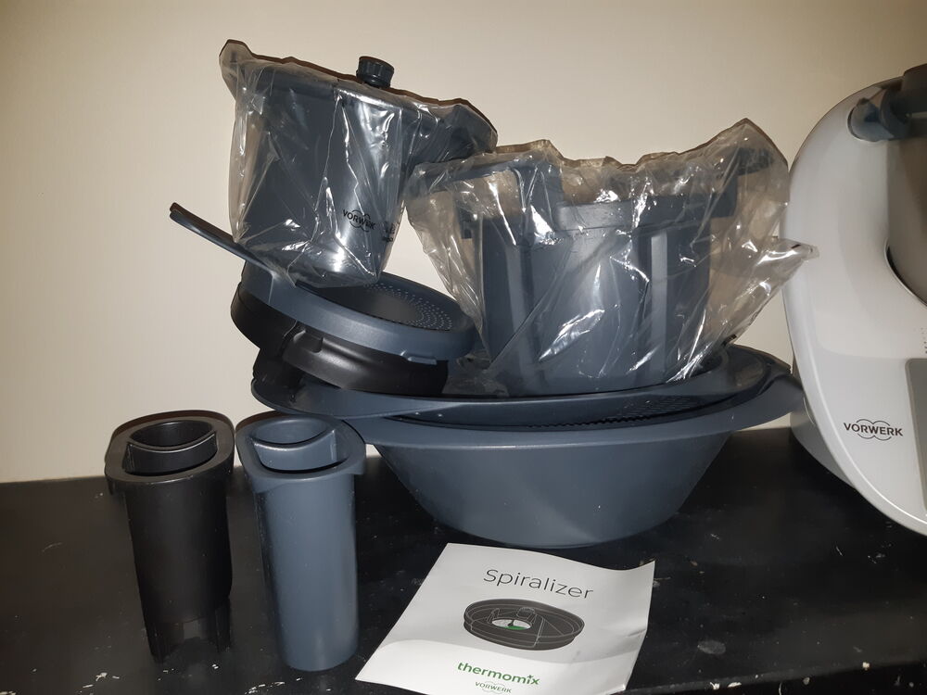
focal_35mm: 26
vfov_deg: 53.1
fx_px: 696
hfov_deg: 67.3
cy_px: 348
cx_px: 464
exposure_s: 1/50
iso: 100
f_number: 1.7
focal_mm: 3.93
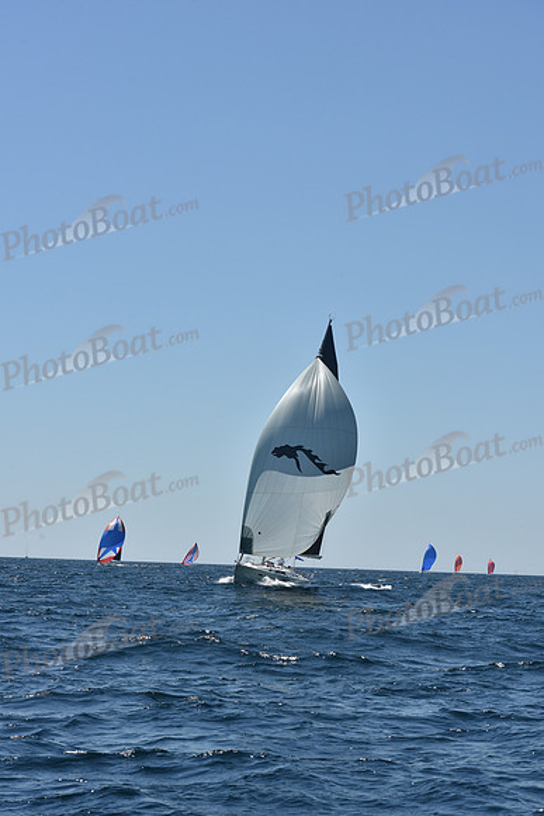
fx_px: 1812
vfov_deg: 25.4
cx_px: 272
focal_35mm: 80
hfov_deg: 17.1
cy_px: 408
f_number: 9
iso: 200
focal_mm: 80
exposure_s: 1/1000
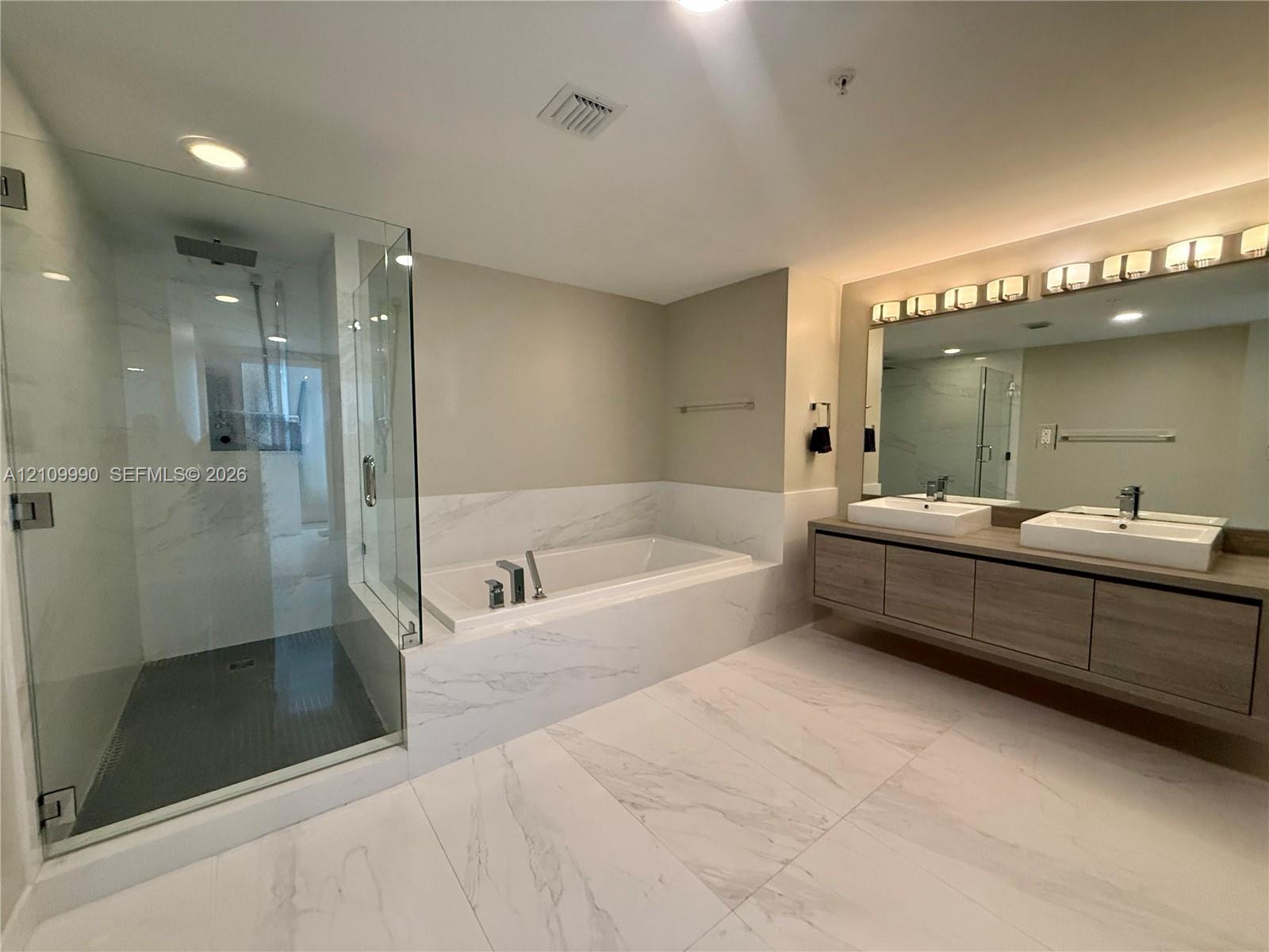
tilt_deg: -3.6
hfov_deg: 102.1
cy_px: 476
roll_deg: +0.3
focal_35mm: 14
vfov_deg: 85.7
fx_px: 513
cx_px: 634
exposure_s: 1/120
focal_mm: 2.22
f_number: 2.2
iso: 500
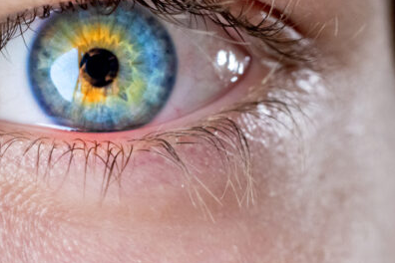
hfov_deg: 21.0
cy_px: 78
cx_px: 150
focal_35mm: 97
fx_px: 1064
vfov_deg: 14.1
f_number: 8
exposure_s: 1/60
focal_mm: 50
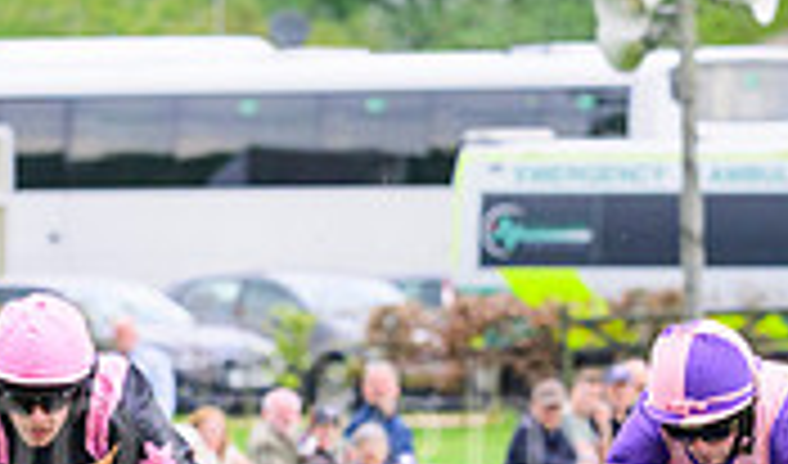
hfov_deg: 2.2
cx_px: 17
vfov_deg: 1.3
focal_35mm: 961
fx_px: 20307
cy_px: 893
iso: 1250
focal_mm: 220
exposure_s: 1/1000
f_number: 5.6
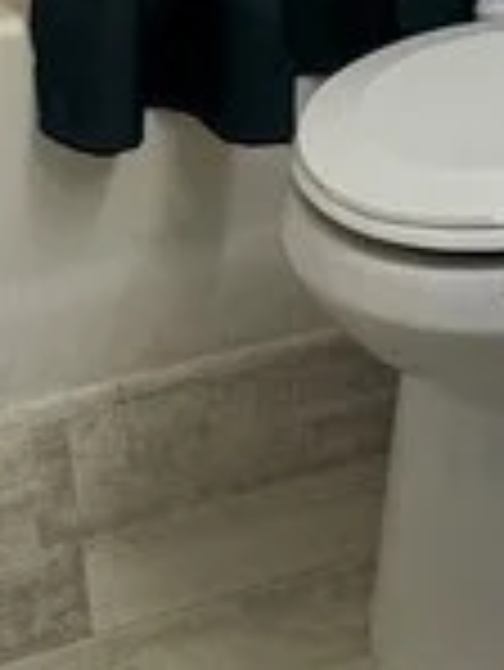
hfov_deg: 15.0
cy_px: -733
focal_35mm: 96
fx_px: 1861
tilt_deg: -5.6
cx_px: 562
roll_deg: +1.2
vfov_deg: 15.5
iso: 200
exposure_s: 1/120
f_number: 2.2
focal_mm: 2.22
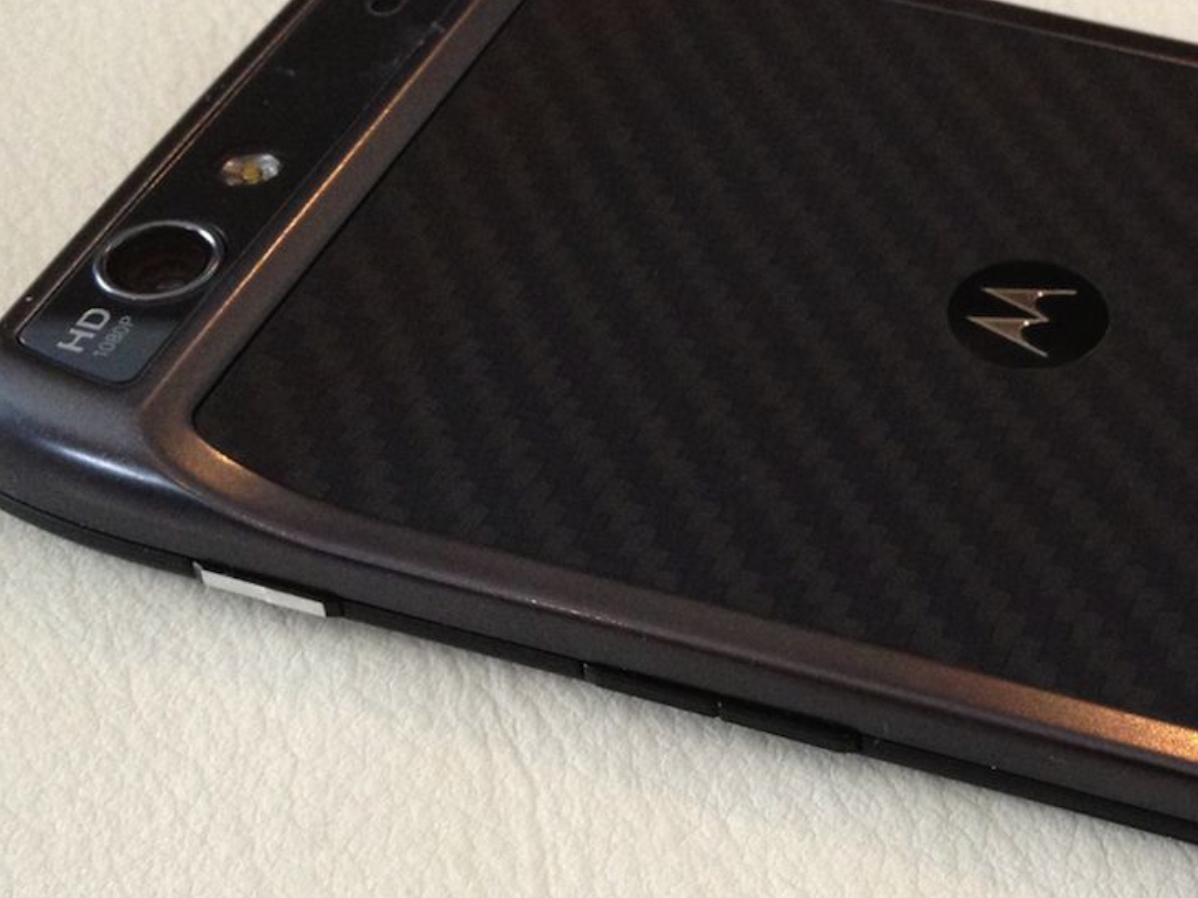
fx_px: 2664
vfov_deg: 19.1
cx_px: 1119
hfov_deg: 24.5
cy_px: 346
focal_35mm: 77
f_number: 2.4
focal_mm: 4.28
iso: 160
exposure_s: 1/20
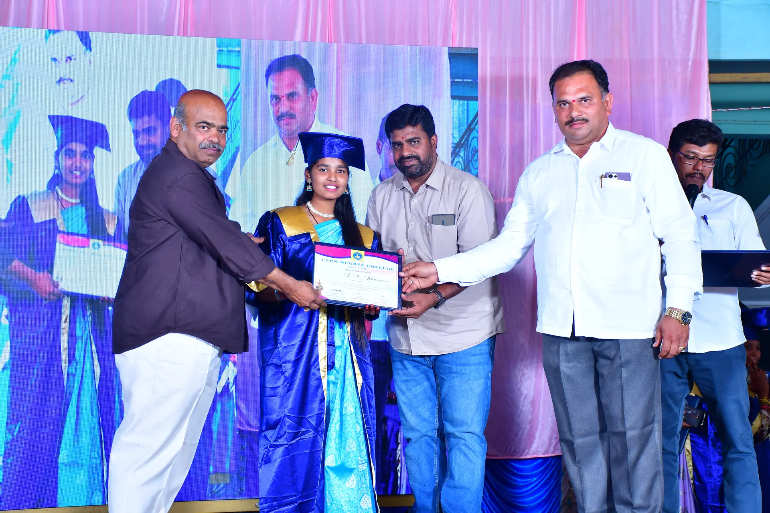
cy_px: 256
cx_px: 385
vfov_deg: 22.6
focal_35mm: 60
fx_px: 1283
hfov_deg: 33.4
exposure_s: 1/125
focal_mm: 40
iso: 320
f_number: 4.5
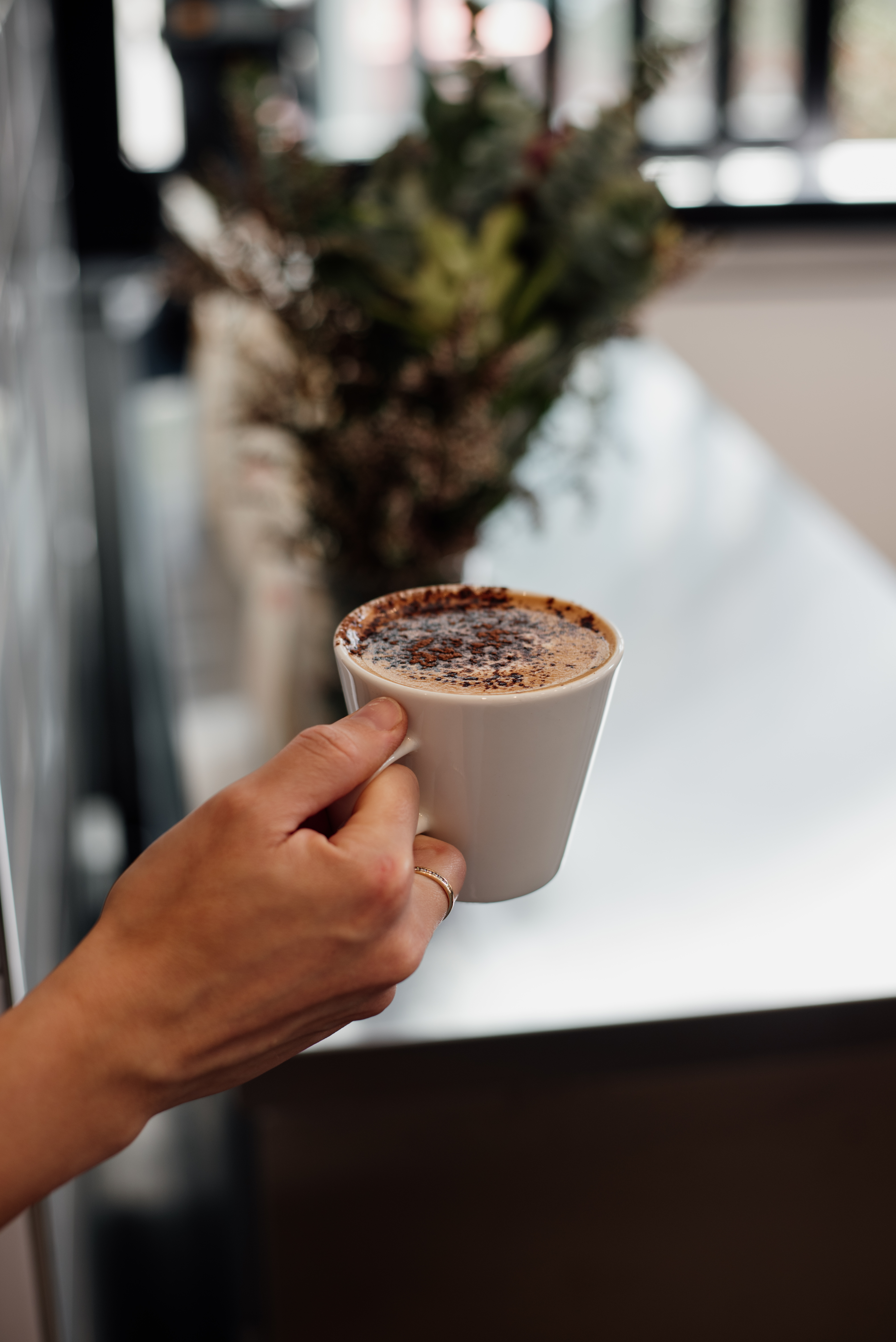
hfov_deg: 27.0
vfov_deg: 39.6
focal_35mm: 50
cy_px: 671
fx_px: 1865
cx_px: 448
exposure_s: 1/160
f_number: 2.8
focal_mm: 50
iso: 200
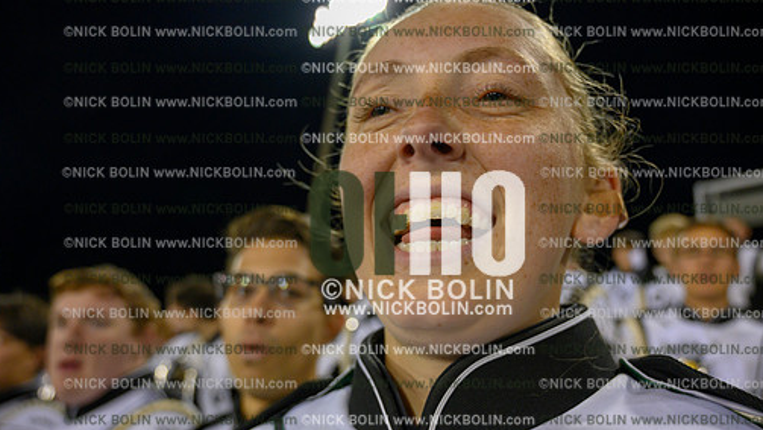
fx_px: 587
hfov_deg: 65.9
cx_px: 417
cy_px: 244
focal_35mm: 29
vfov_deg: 40.1
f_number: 4
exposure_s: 1/250
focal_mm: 24
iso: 2000
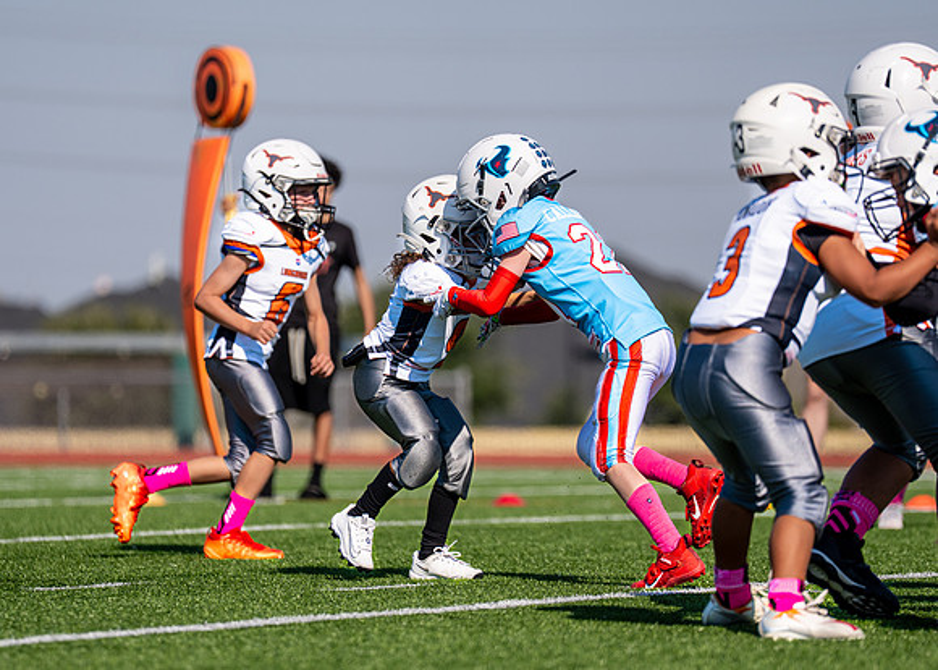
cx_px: 470
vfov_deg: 5.1
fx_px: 7544
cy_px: 357
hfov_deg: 7.1
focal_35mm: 283
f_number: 2.8
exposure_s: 1/3200
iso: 100
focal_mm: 200
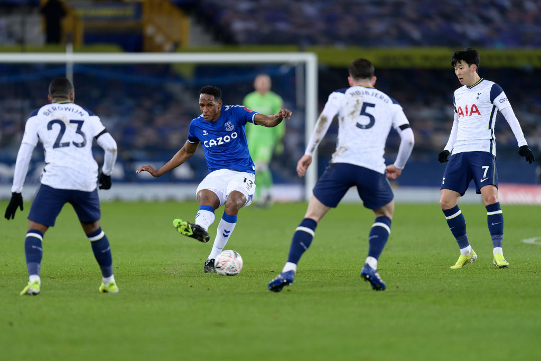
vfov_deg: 3.4
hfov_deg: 5.2
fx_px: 6012
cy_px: 180
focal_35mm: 400
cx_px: 270
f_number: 2.8
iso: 1600
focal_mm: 400
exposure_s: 1/1000
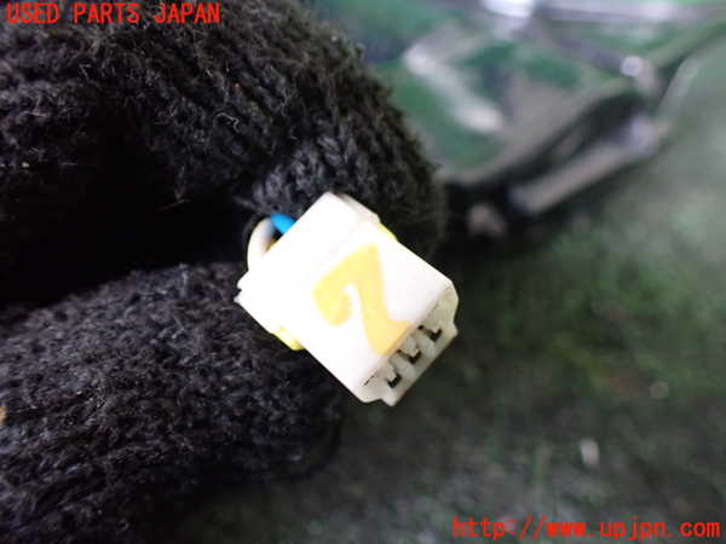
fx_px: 629
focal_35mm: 30
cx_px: 363
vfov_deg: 46.8
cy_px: 272
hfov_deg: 60.0
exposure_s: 1/30
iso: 800
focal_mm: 5.4
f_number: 2.3
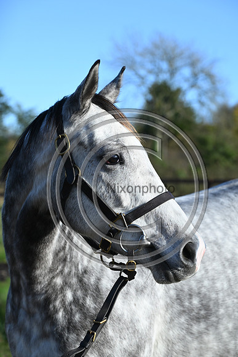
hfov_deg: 13.4
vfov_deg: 20.0
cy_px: 178
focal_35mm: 102
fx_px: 1011
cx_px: 119
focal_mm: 102
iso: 450
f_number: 5.6
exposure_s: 1/1250
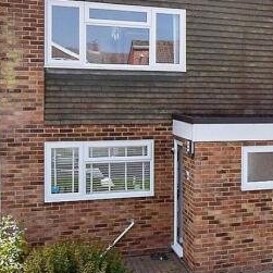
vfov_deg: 32.0
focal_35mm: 52
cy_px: 215
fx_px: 464
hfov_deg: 25.0
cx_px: 411
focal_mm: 10
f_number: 8
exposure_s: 1/1250
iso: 320
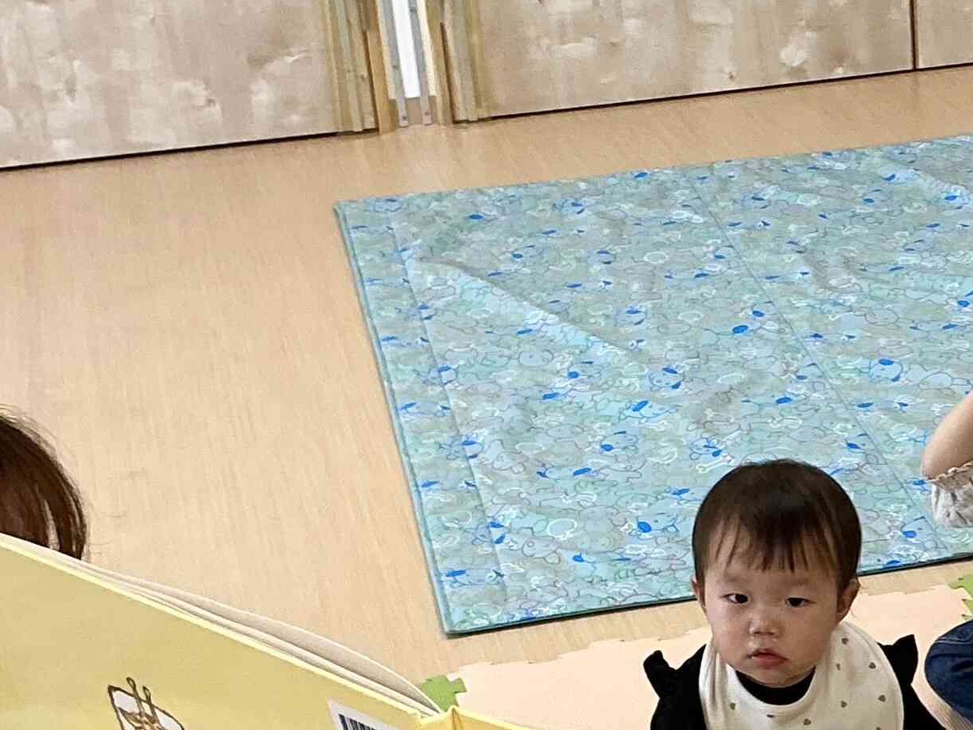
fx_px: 2699
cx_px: 945
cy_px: 576
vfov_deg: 15.3
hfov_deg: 19.9
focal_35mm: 96
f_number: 1.8
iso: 50
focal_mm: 3
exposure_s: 1/120
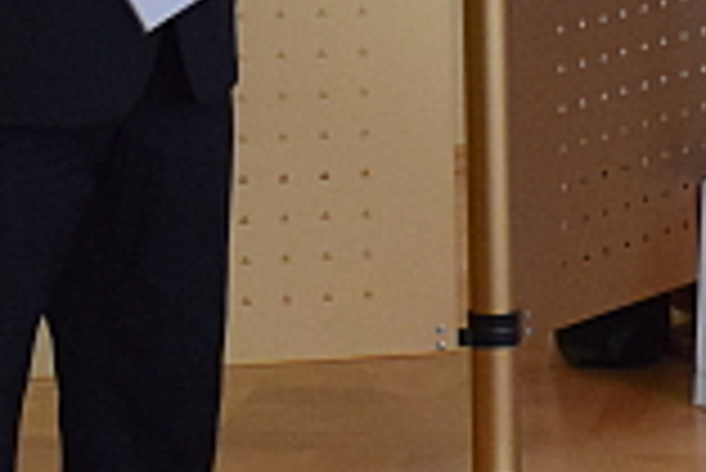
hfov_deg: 7.9
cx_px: 517
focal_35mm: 260
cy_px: -29
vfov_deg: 5.3
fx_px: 5103
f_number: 4.2
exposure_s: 1/320
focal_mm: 34
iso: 3200
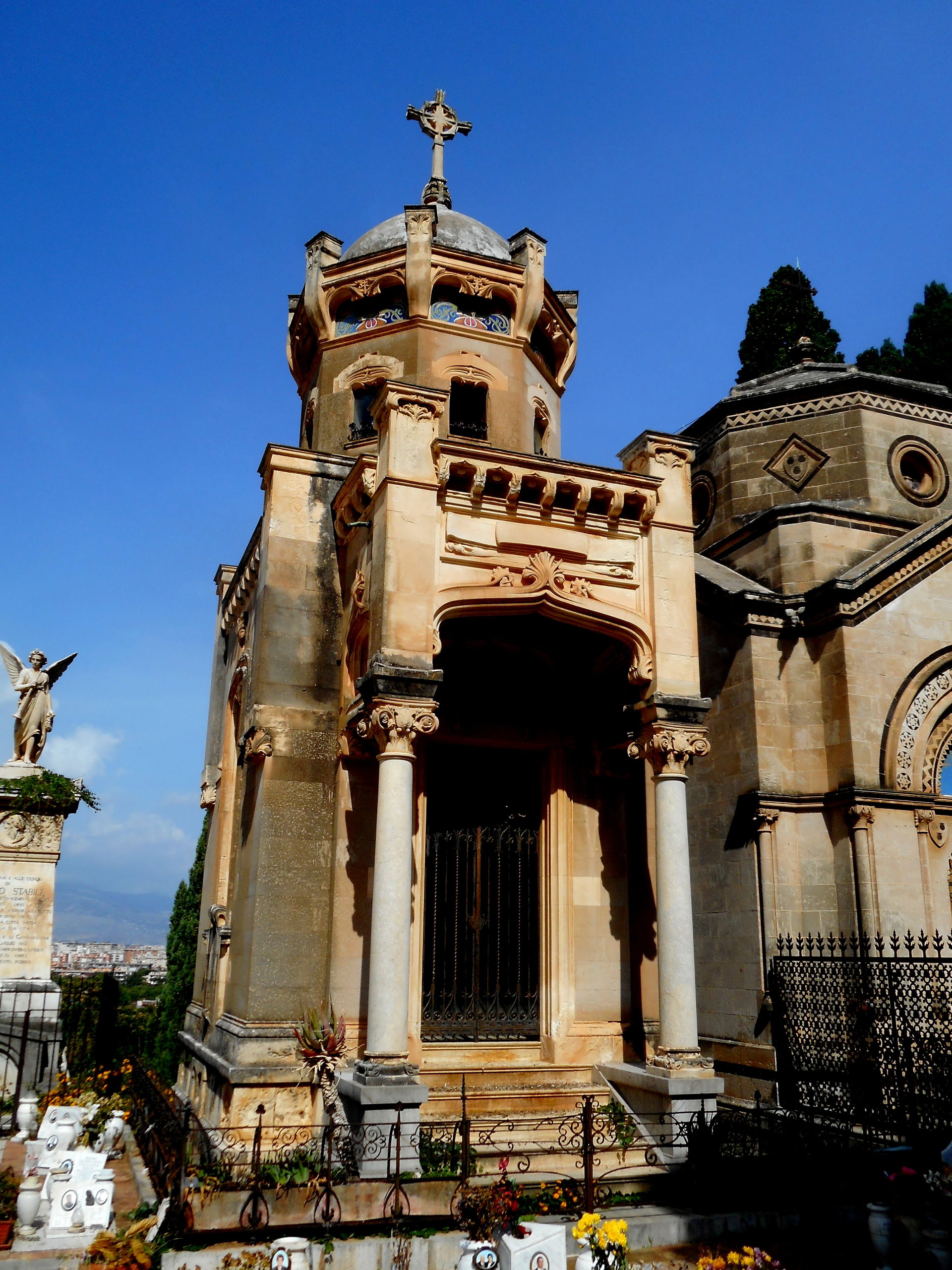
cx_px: 476
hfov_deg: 48.2
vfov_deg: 61.7
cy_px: 635
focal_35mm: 29
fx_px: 1063
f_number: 4
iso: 80
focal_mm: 5.2
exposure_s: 1/800
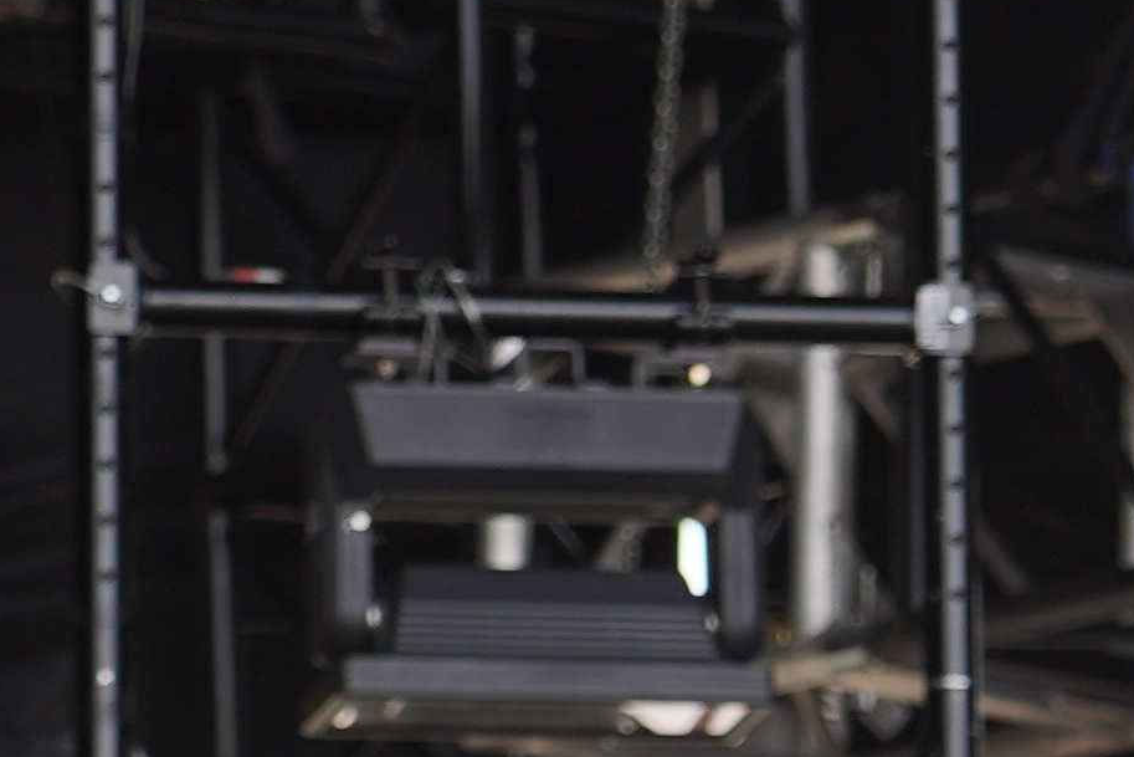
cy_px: -273
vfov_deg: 2.0
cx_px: -312
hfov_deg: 3.0
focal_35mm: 690
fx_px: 21737
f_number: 4.5
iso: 100
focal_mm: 105
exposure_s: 1/160
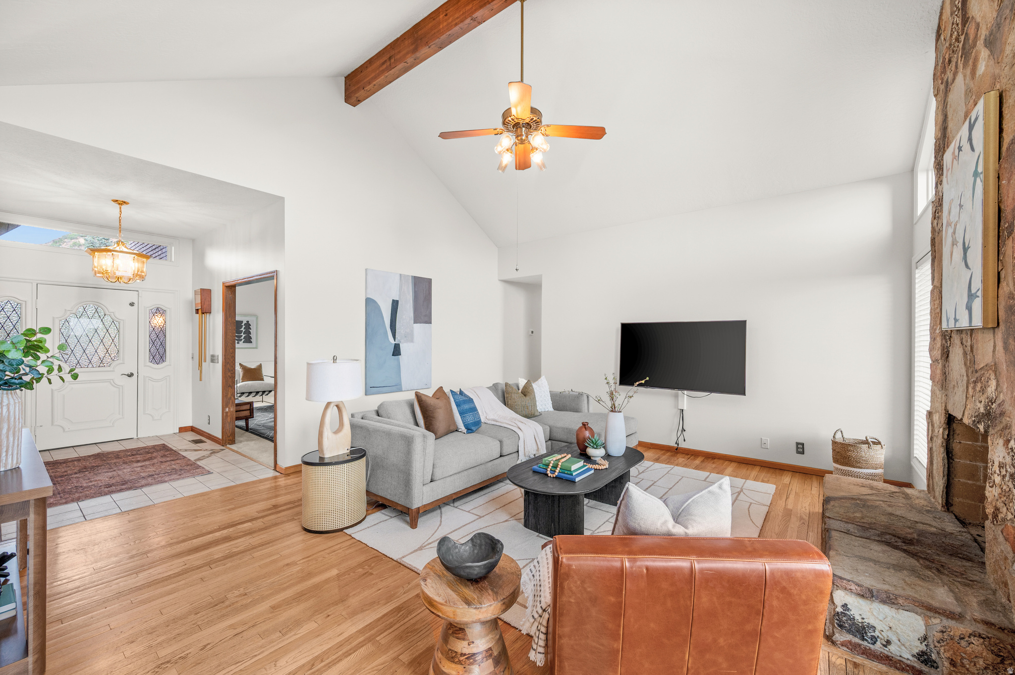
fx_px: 394
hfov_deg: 104.3
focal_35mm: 14
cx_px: 508
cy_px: 338
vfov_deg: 81.1
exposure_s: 1/6
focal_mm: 14
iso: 400
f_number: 7.1
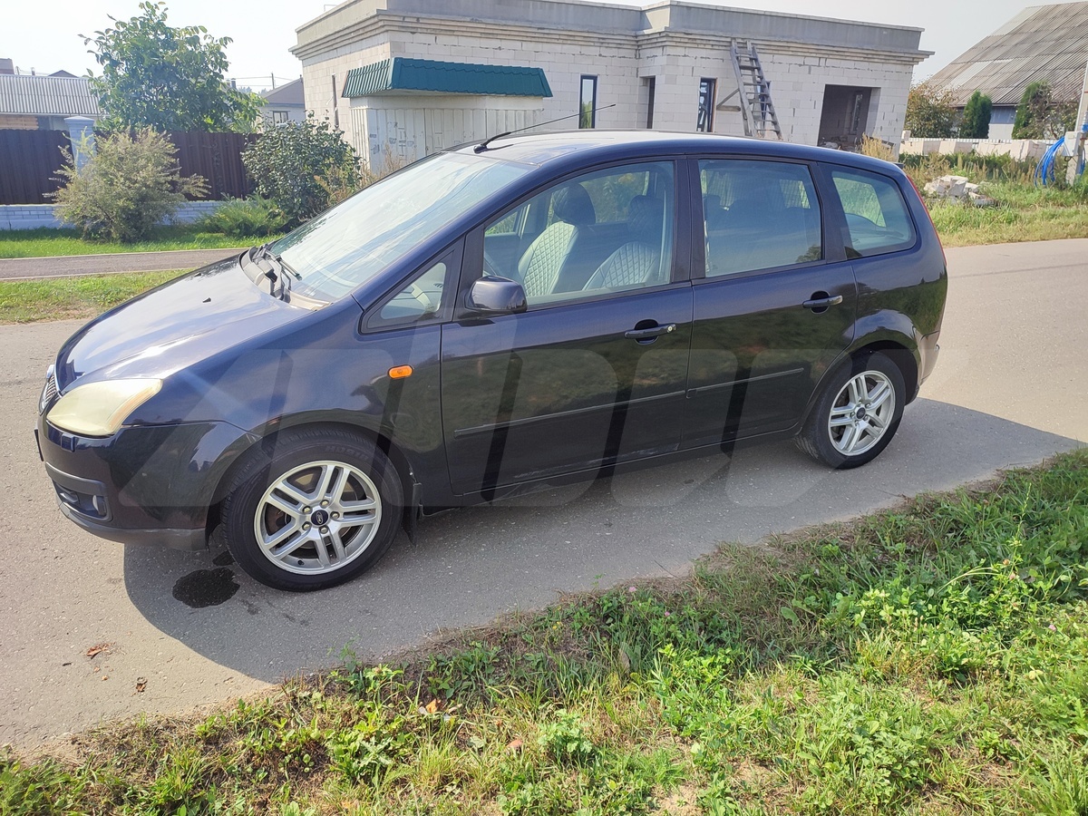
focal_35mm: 24
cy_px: 408
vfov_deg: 56.8
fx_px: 754
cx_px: 544
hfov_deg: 71.6
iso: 50
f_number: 1.89
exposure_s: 1/545
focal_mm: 5.89
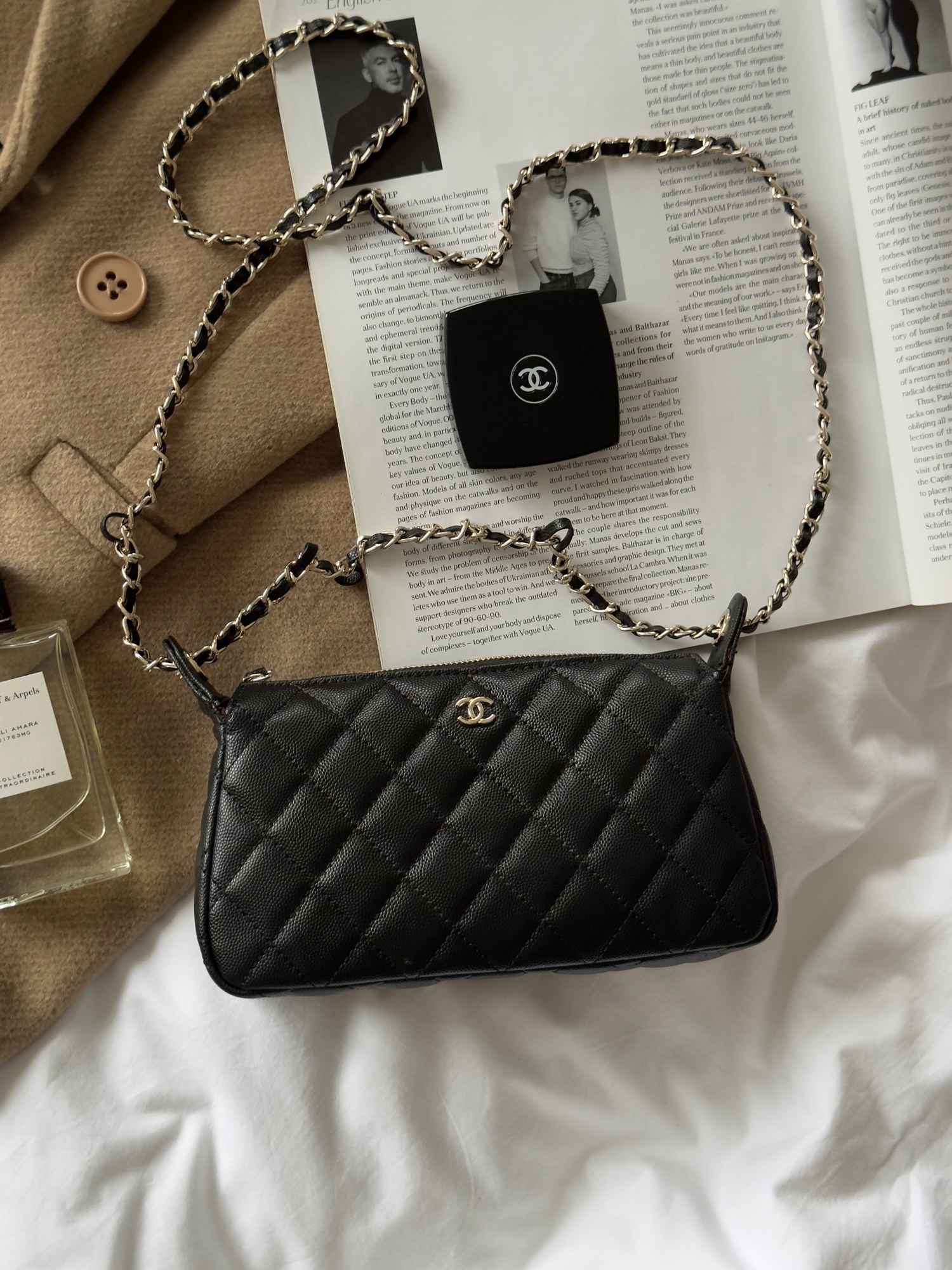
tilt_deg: -84.8
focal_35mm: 48
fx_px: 1760
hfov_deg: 30.3
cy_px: 635
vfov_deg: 39.7
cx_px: 476
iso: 200
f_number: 1.78
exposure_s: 1/60
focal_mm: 6.76
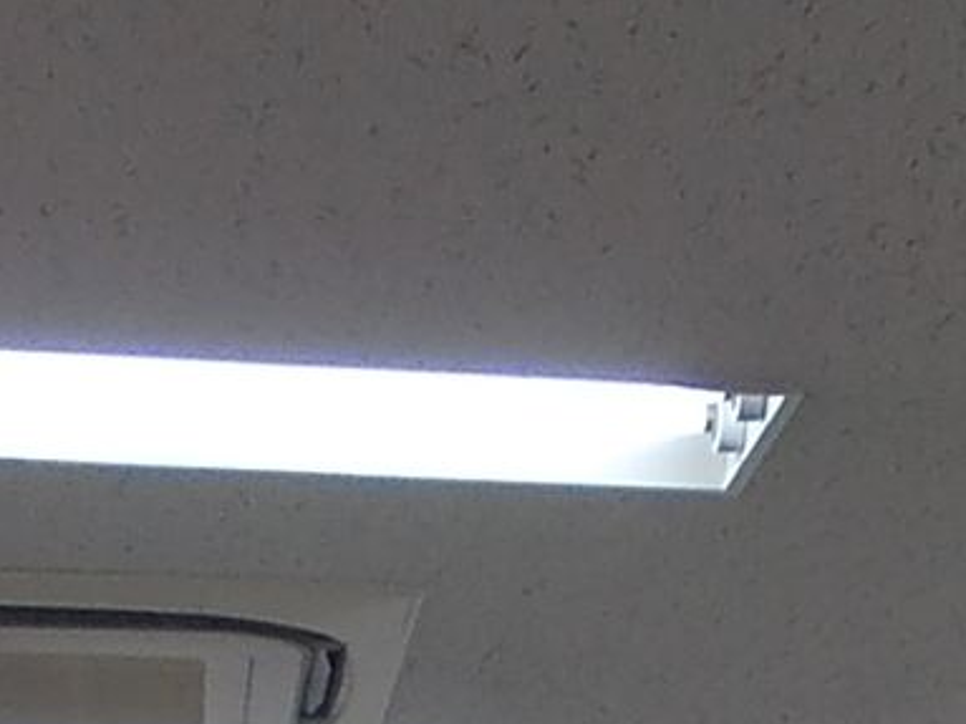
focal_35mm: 117
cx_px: 926
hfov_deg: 16.5
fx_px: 3264
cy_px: 1451
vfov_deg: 11.4
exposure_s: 1/80
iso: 80
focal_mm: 4
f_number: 2.7
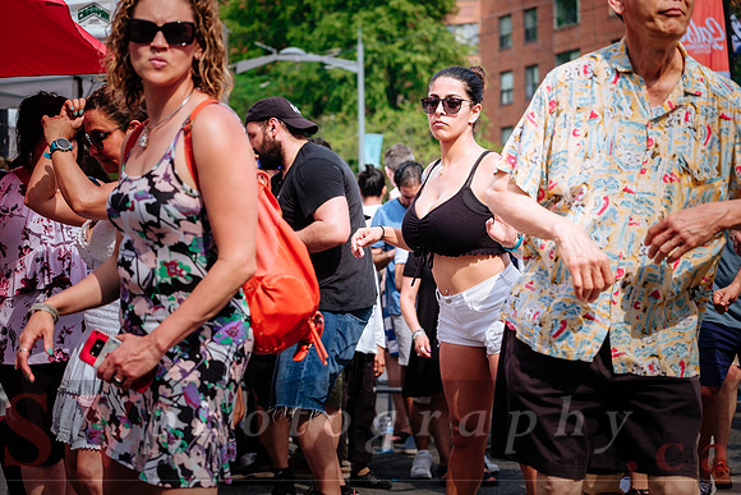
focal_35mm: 99
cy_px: 248
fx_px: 2038
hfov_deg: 20.6
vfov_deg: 13.8
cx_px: 370
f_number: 3.2
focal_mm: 66
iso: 200
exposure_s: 1/640
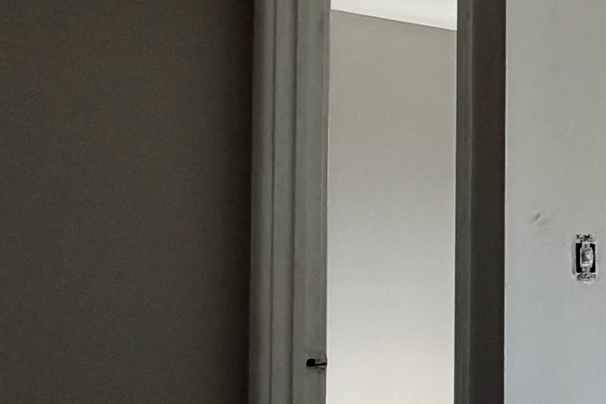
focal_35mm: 64
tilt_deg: +1.4
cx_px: 1327
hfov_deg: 17.1
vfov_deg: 21.2
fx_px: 1077
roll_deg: +0.3
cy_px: 236
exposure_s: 1/121
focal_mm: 2.22
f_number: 2.2
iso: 50
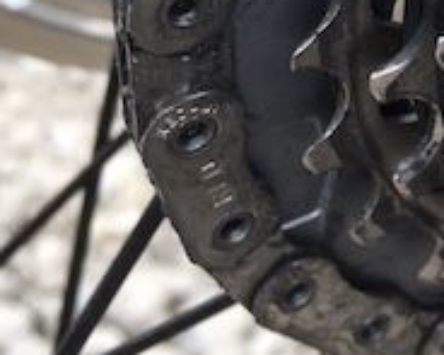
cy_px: -122
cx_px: 557
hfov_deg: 17.6
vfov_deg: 14.3
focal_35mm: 103
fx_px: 1353
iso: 25
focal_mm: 4.15
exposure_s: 1/172
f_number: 2.2
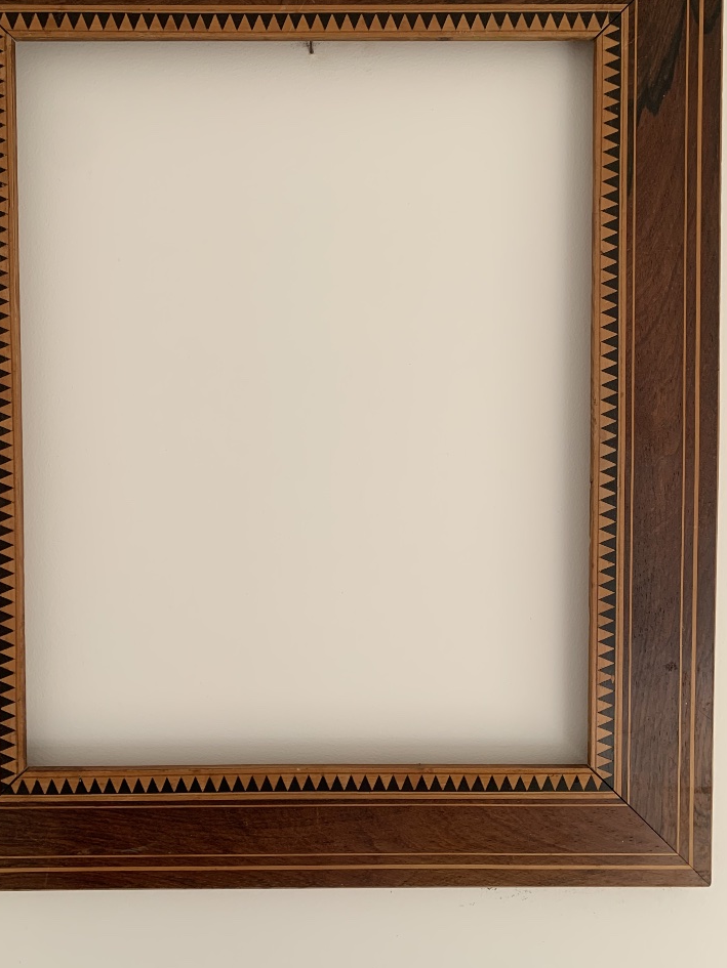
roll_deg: +0.0
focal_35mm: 33
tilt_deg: -0.7
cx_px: 309
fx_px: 924
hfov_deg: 42.8
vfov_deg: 55.3
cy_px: 457
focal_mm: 4.25
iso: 40
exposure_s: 1/122
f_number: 1.8
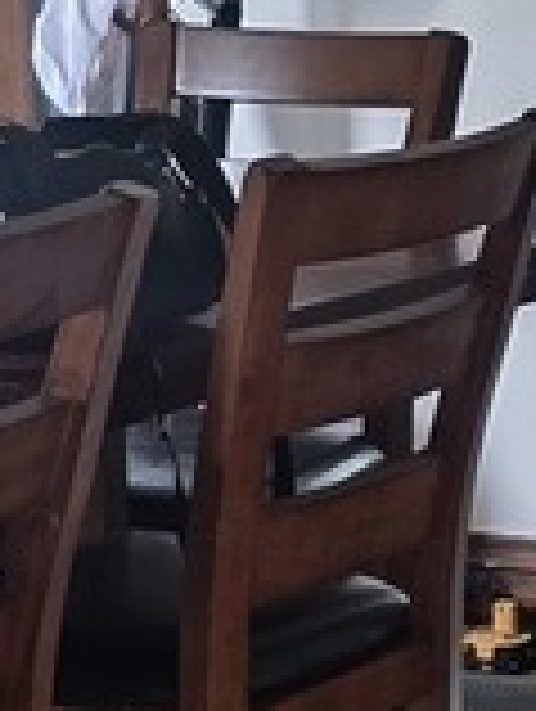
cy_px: 238
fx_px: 3233
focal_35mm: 157
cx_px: 1022
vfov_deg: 12.5
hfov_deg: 9.0
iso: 160
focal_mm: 6.3
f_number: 1.7
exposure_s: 1/120
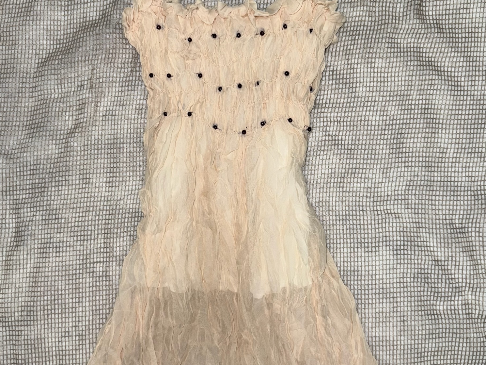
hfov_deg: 55.3
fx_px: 463
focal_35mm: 33
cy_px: 204
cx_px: 236
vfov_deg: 42.9
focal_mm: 6.76
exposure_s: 1/61
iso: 64
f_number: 1.78
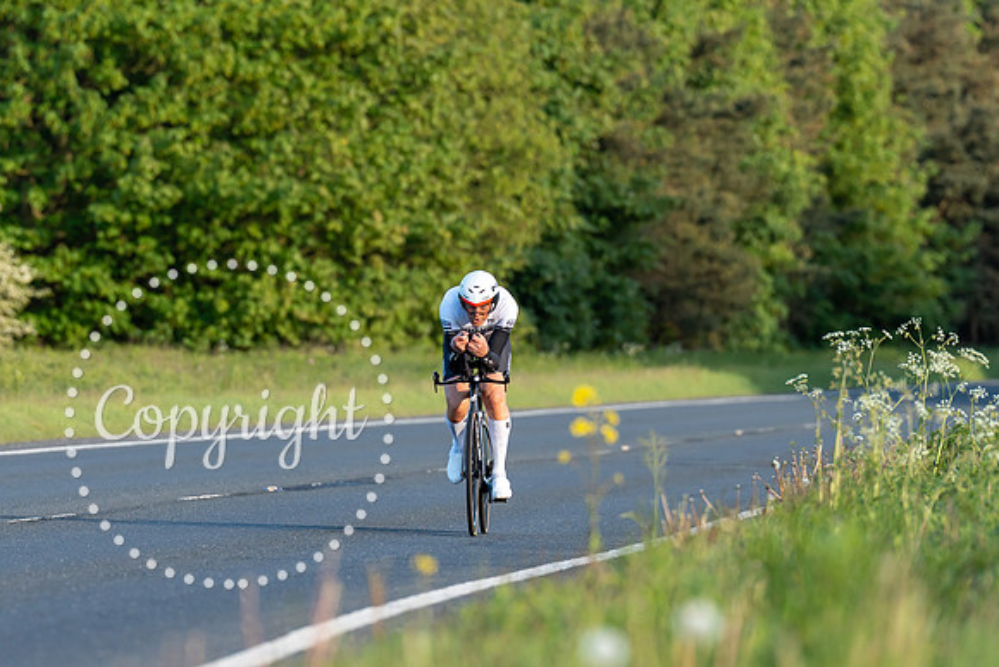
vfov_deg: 3.9
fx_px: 9831
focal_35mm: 354
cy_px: 311
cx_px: 470
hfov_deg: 5.8
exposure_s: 1/1000
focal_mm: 200
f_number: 3.5
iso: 500
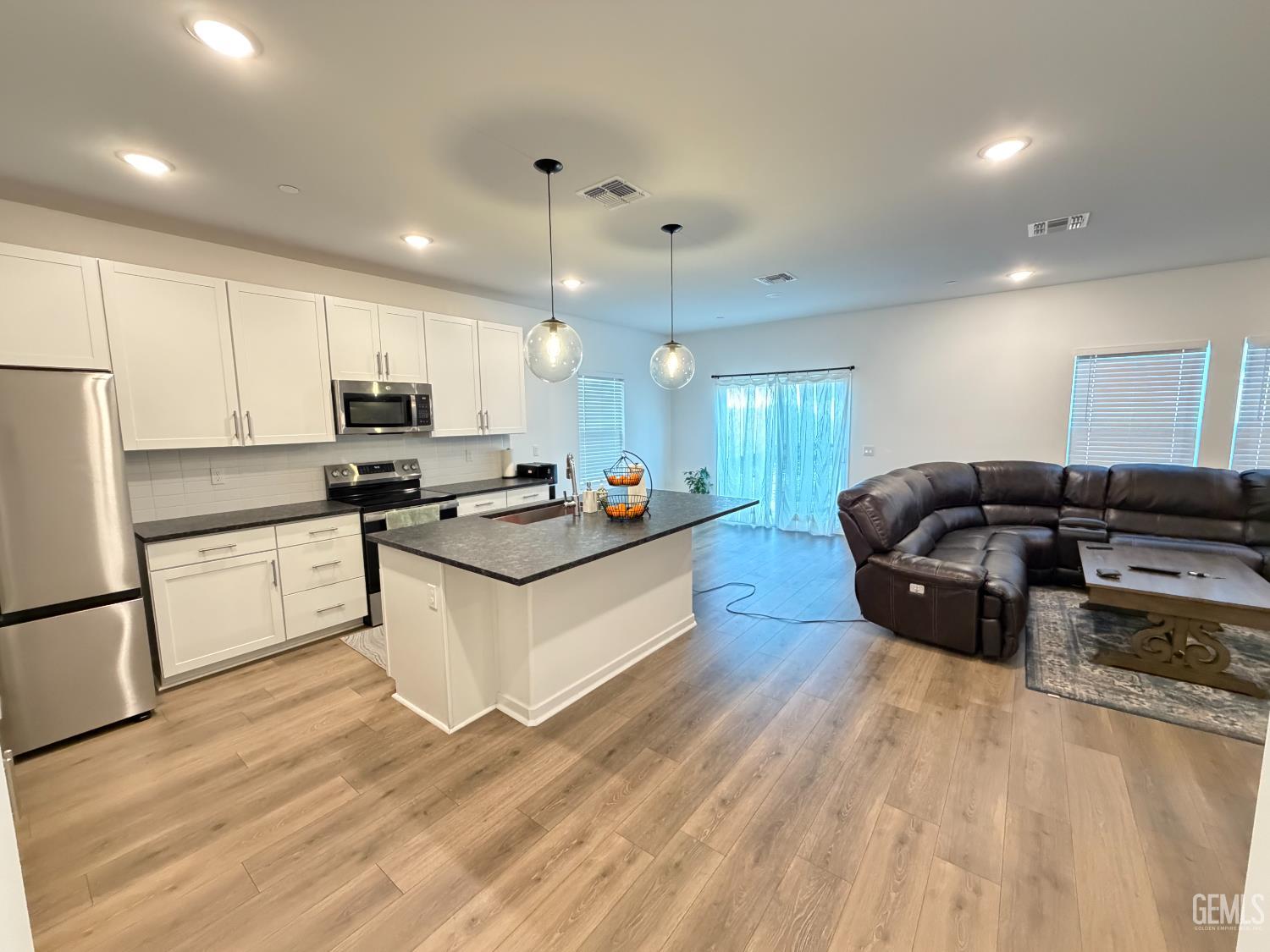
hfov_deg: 102.1
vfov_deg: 85.7
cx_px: 635
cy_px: 476
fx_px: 514
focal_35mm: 14
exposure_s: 1/60
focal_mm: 2.22
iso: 1000
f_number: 2.2
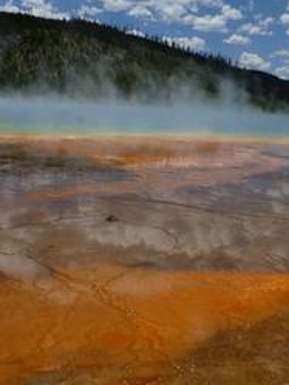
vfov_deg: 42.0
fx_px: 500
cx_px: 170
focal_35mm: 45
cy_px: 206
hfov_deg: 32.1
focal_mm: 5
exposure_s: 1/250
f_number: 10
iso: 80
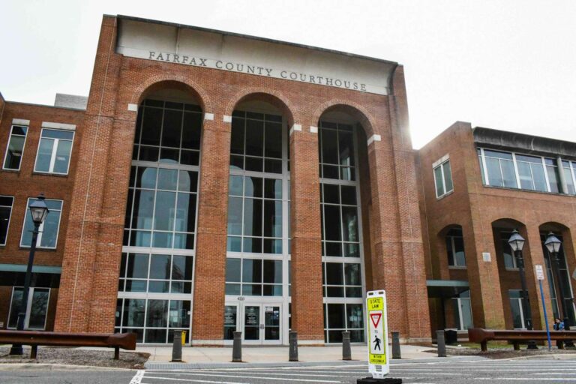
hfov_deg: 67.4
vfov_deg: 47.9
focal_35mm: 27
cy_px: 192
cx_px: 288
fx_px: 432
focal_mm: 18
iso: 4000
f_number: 18
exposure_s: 1/1250
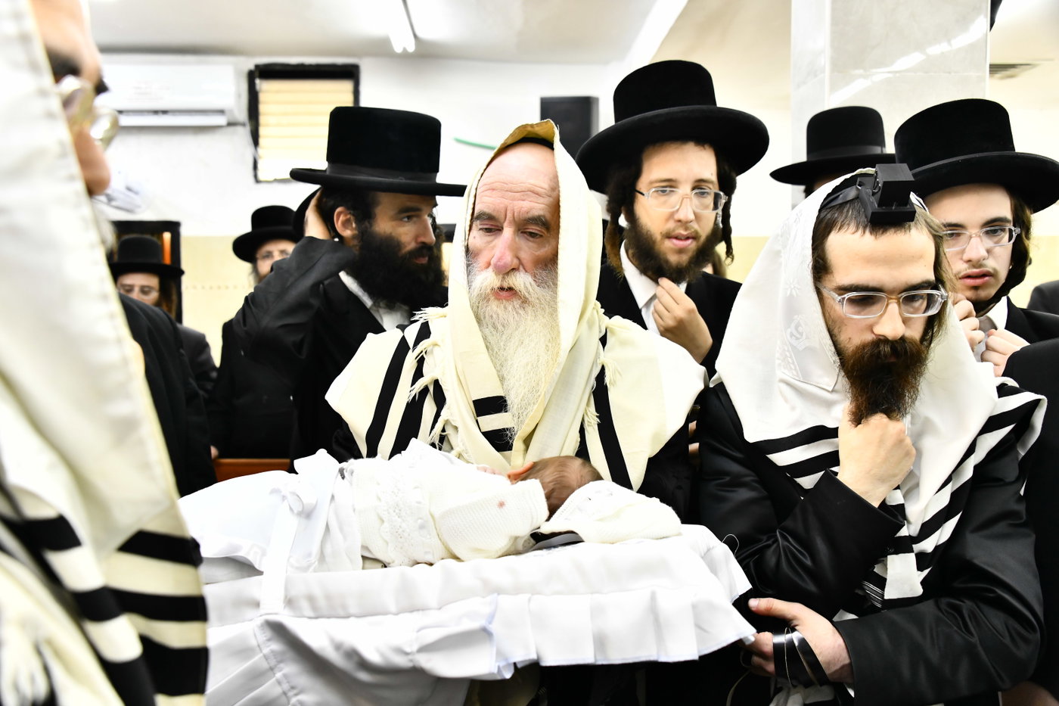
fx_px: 1029
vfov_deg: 37.8
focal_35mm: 35
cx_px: 530
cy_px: 353
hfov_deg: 54.4
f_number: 5.6
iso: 2000
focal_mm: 35
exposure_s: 1/200
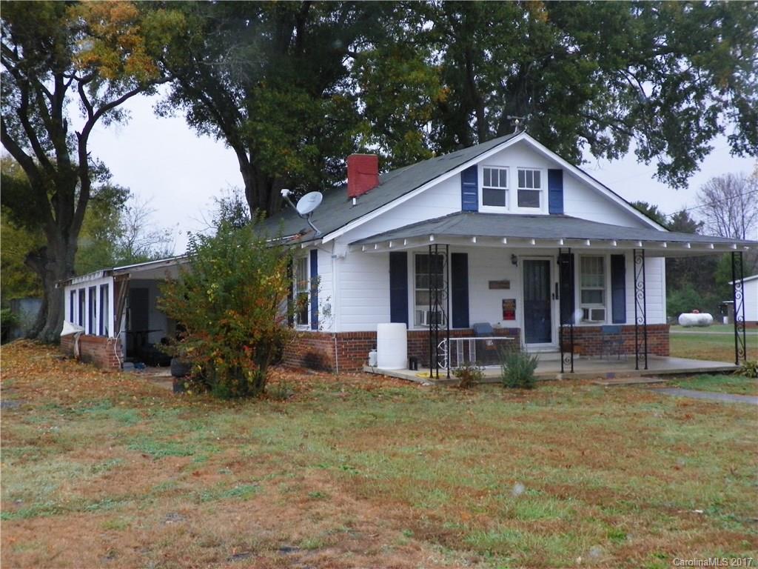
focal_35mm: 43
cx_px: 379
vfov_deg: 33.6
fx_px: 942
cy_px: 284
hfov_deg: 43.9
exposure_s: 1/160
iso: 200
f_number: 3.2
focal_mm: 7.6
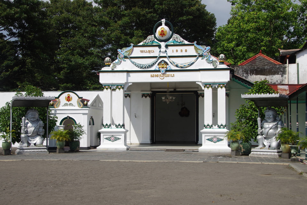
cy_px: 102
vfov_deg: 22.6
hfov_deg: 33.4
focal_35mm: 60
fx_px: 512
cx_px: 154
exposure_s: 1/400
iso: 100
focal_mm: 40
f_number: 8
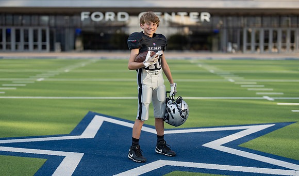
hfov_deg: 34.3
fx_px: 484
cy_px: 87
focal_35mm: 60
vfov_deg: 20.6
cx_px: 149
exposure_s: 1/2500
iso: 100
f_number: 1.2
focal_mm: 50
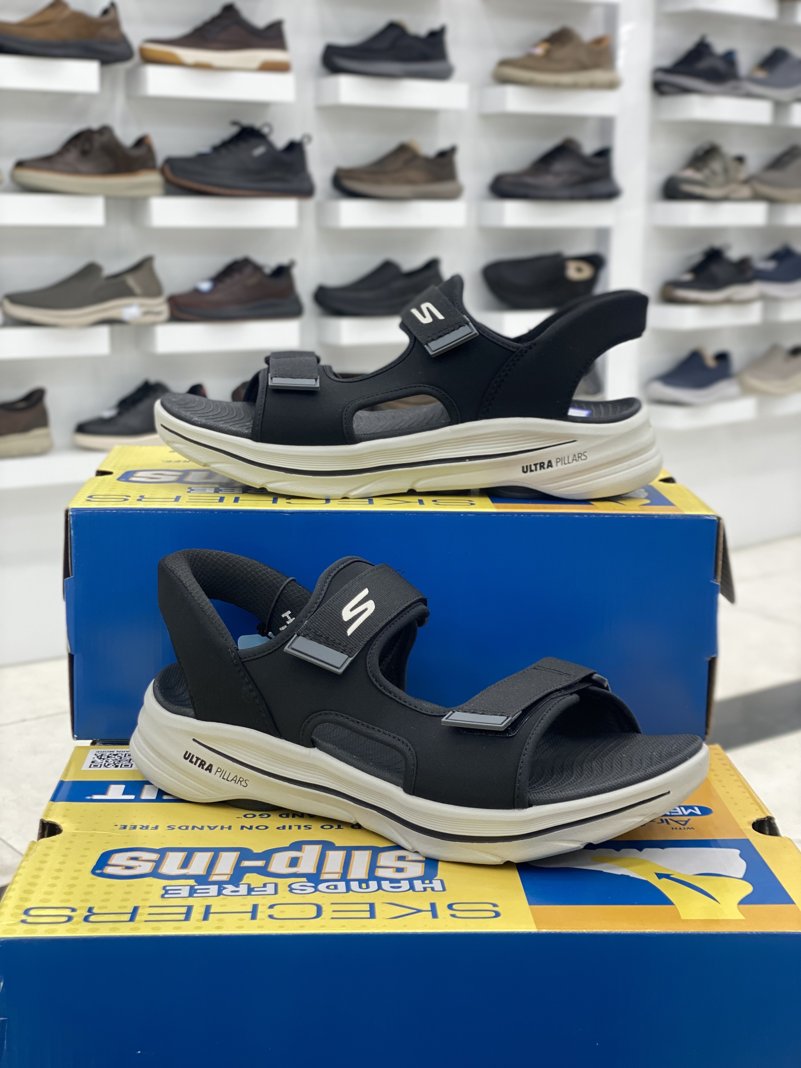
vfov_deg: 36.8
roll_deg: -0.7
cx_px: 400
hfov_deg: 28.0
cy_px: 534
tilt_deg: -9.1
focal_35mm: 52
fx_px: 1604
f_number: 2
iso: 40
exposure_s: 1/100
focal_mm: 6
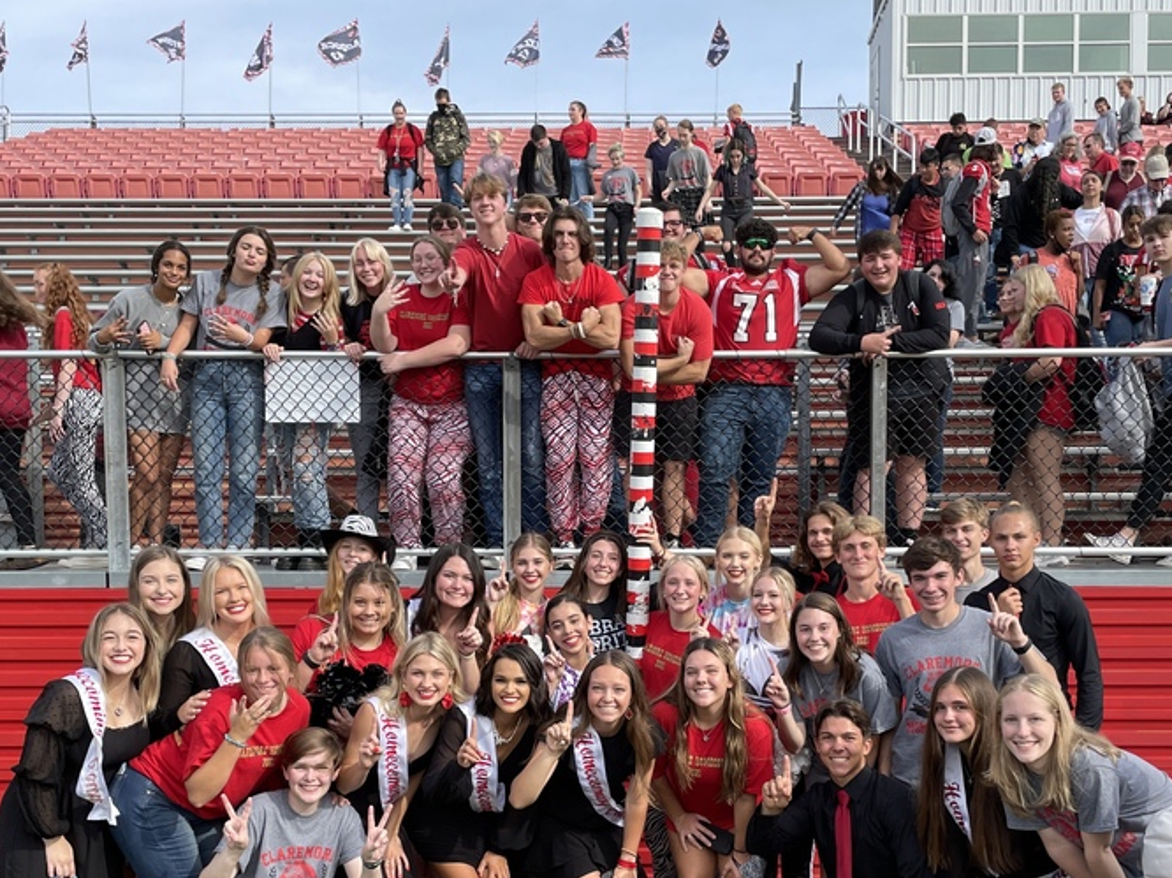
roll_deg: +0.4
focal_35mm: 40
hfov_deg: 46.8
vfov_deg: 35.5
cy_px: 611
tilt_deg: -2.0
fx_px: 1354
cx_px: 642
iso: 32
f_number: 1.6
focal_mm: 4.2
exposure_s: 1/1575
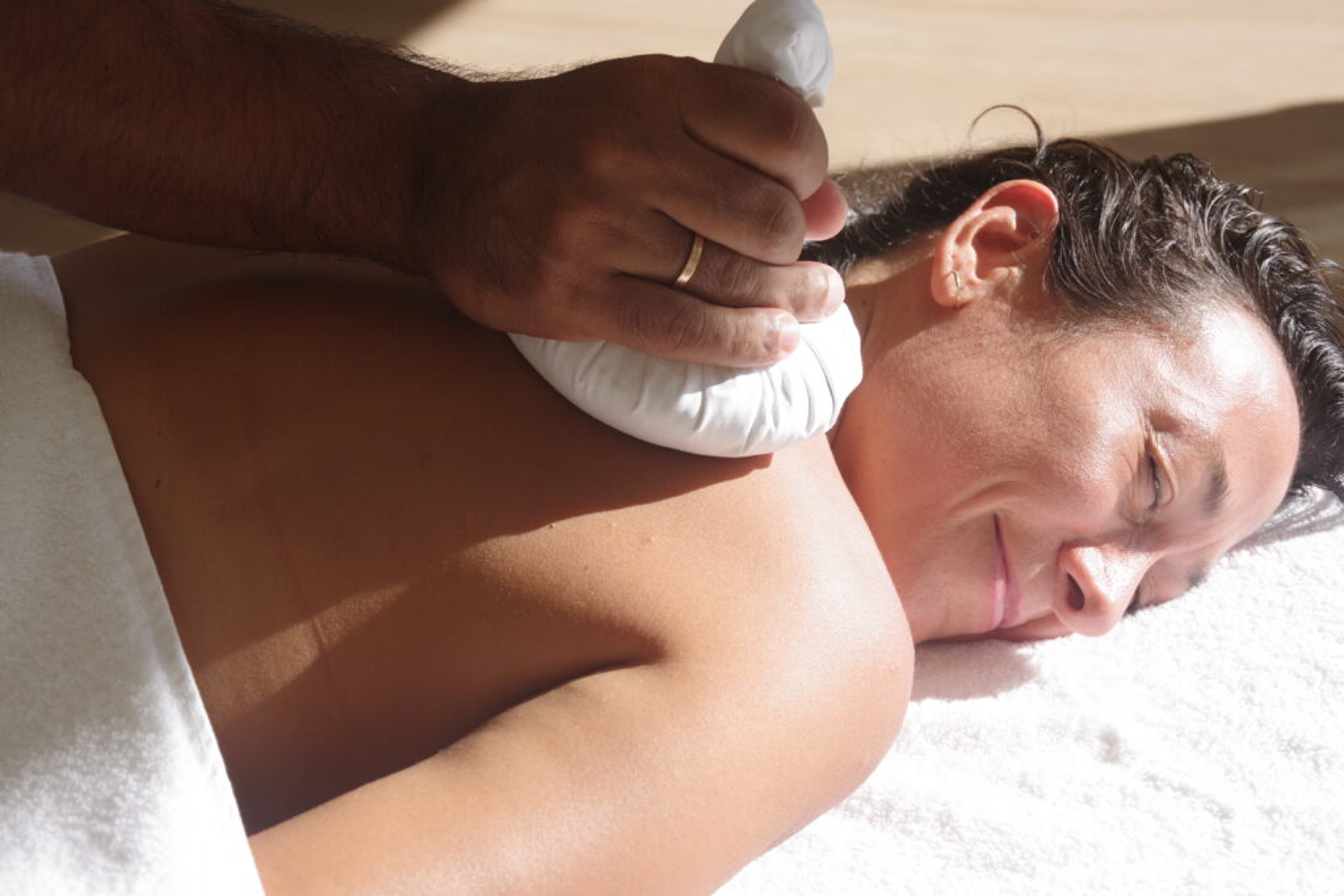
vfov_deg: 22.6
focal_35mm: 60
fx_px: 2240
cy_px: 448
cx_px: 672
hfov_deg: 33.4
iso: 200
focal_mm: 40
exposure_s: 1/250
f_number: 8
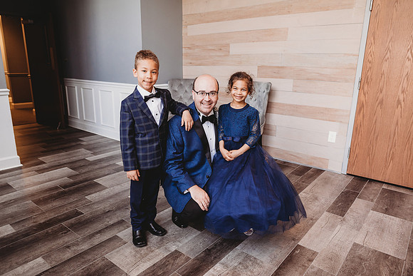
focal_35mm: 24
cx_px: 206
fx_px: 275
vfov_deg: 53.2
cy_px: 138
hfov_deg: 73.7
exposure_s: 1/200
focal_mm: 24
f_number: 2.8
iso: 500
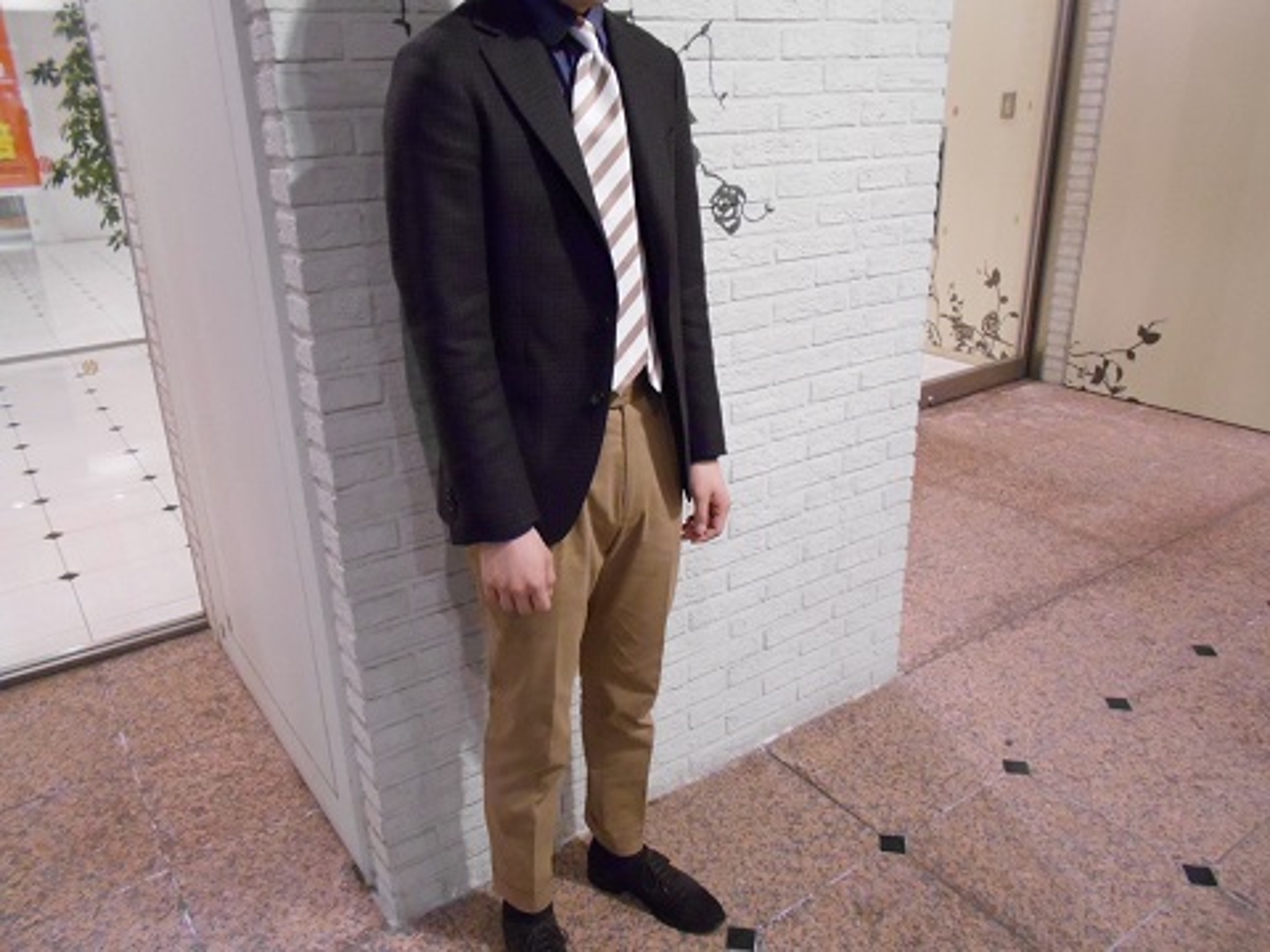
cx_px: 635
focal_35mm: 26
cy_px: 476
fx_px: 954
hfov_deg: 67.3
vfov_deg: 53.1
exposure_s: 1/80
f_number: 3.2
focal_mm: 4.6
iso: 800
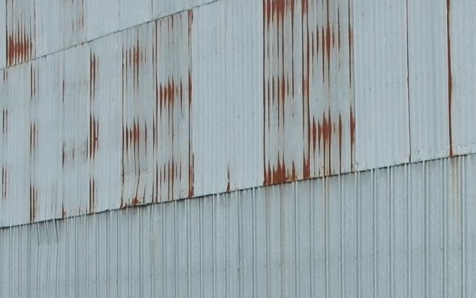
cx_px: 367
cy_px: 361
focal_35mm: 91
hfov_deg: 22.5
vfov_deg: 13.9
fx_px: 1181
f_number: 9
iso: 200
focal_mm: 14
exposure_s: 1/320
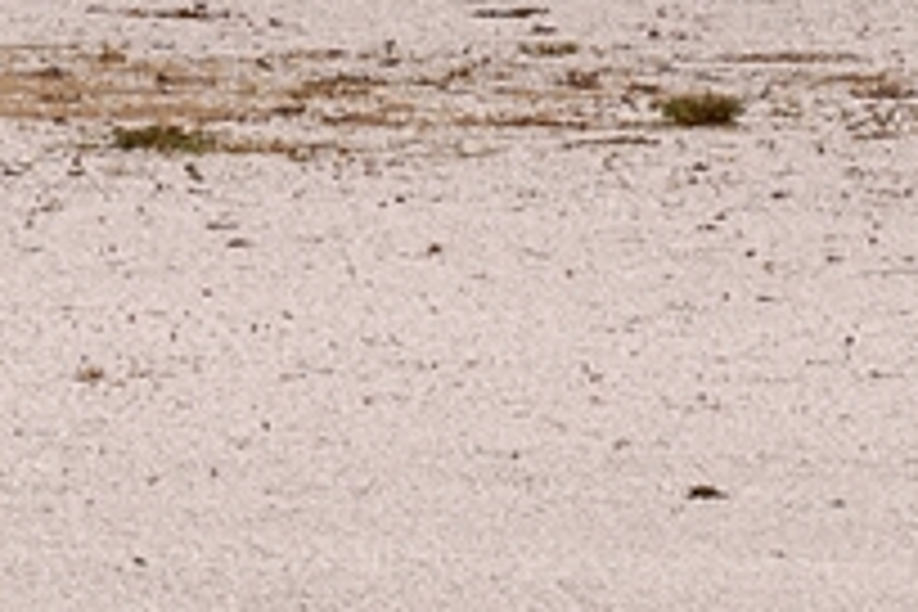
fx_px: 21112
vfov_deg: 1.7
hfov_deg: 2.5
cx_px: -1048
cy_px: -911
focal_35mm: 828
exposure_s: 1/1250
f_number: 9
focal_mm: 110
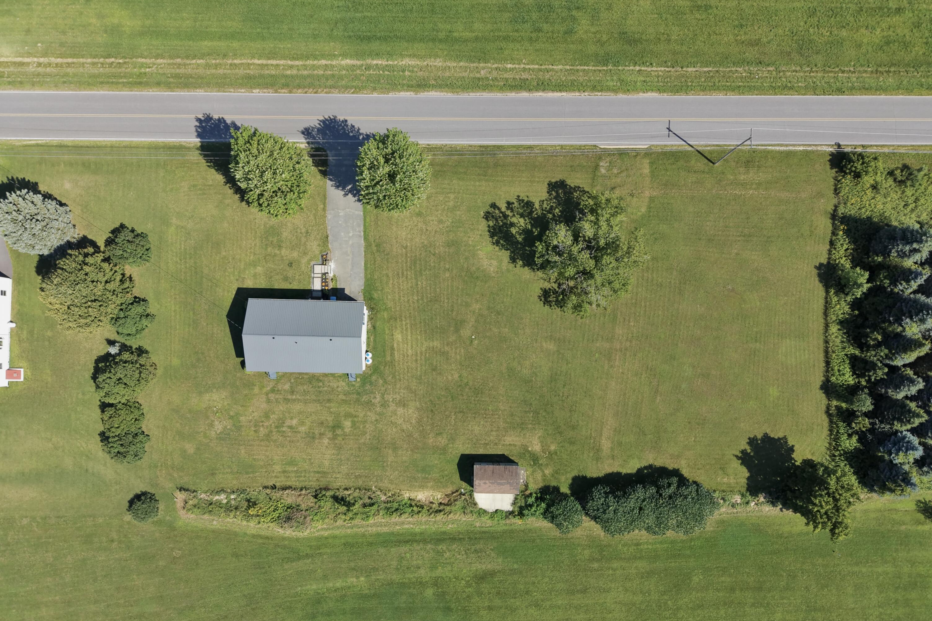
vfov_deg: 51.2
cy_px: 343
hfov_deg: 71.5
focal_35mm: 25
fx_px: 647
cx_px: 466
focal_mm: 8.67
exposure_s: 1/5000
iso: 150
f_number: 1.8
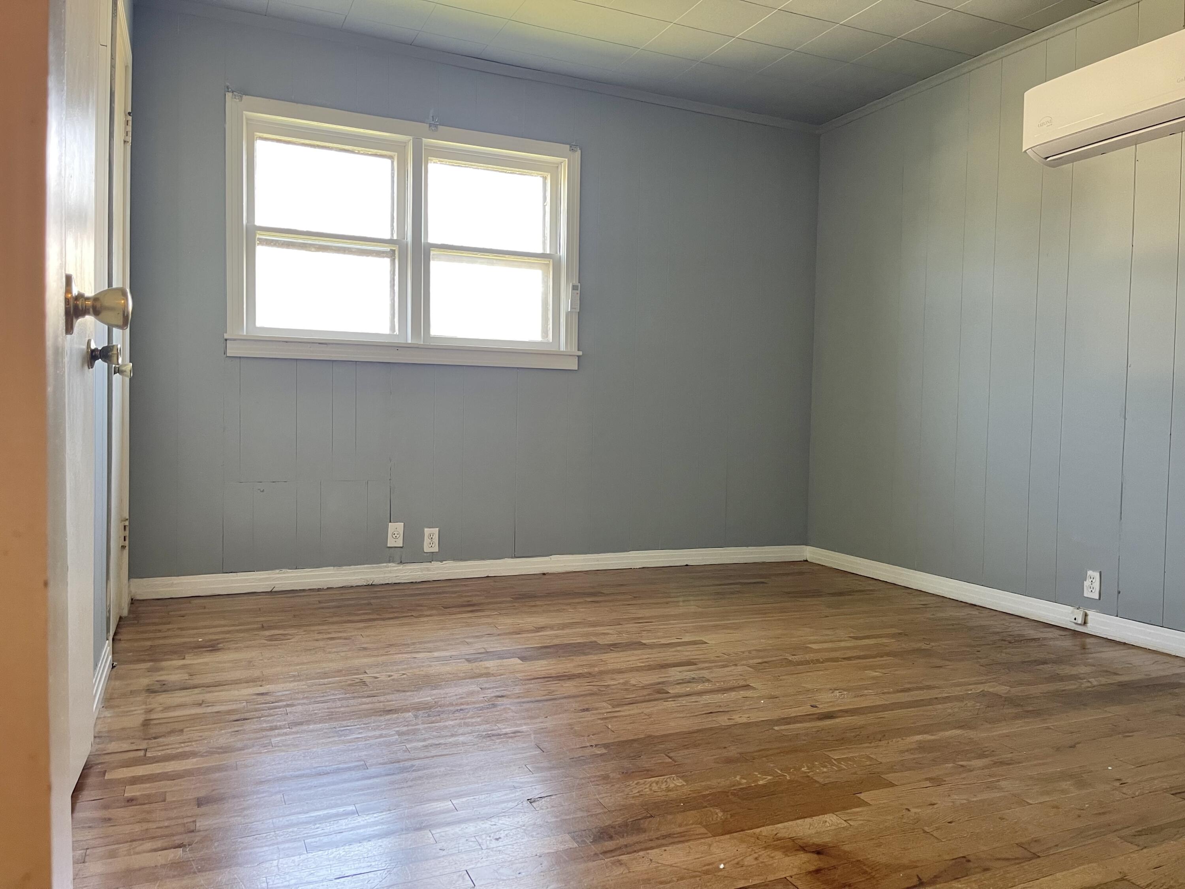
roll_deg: -0.4
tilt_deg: -3.4
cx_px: 592
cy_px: 444
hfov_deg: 69.4
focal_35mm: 25
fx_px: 856
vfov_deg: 54.9
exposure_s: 1/60
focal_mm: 5.1
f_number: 1.6
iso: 125
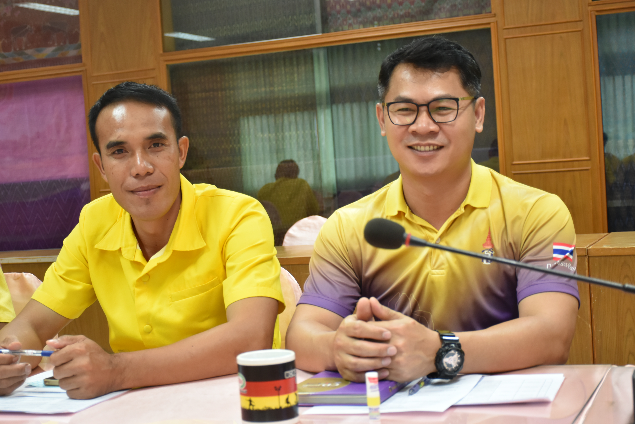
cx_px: 318
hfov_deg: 33.4
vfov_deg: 22.6
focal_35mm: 60
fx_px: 1058
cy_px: 212
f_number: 4.5
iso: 800
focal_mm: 40
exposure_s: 1/40
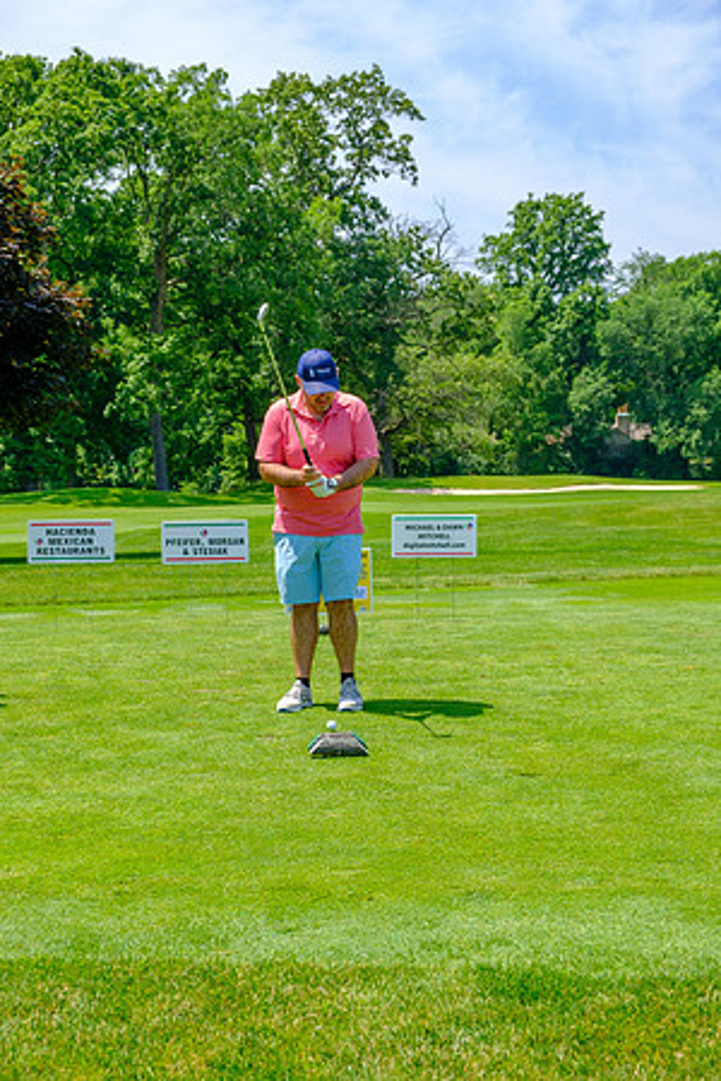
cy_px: 540
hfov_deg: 24.2
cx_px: 360
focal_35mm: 56
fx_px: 1682
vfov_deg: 35.6
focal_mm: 37.4
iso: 200
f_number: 5
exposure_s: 1/500
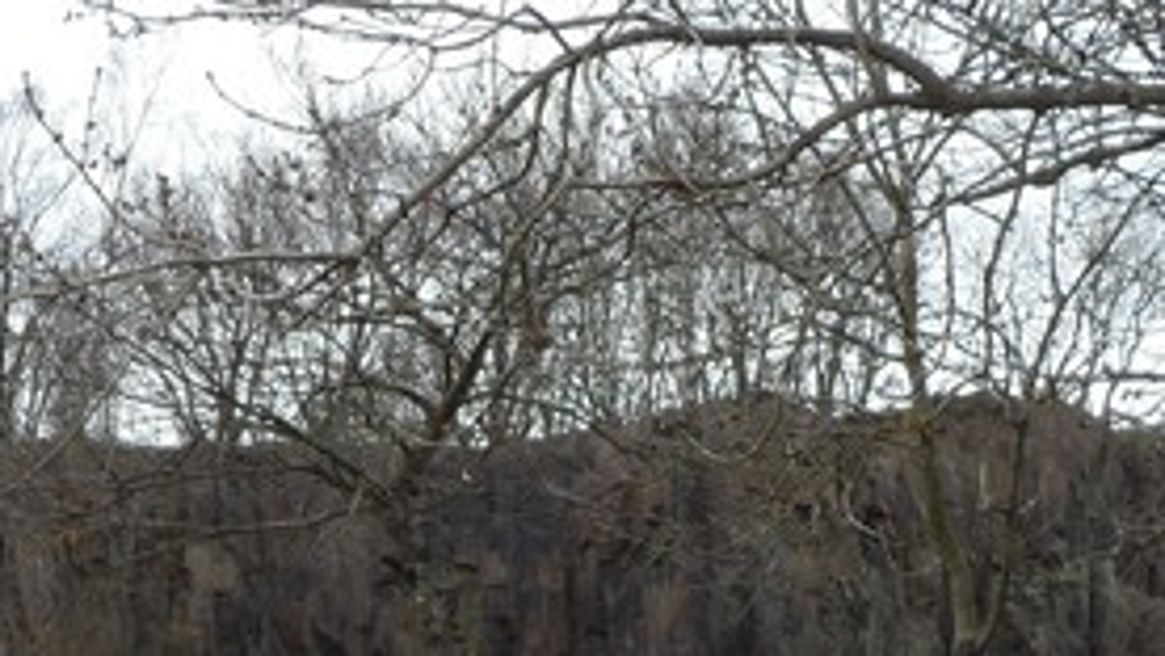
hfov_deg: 16.4
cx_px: 555
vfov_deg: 9.2
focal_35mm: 131
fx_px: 4048
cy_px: 635
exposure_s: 1/125
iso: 80
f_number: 5
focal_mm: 9.3
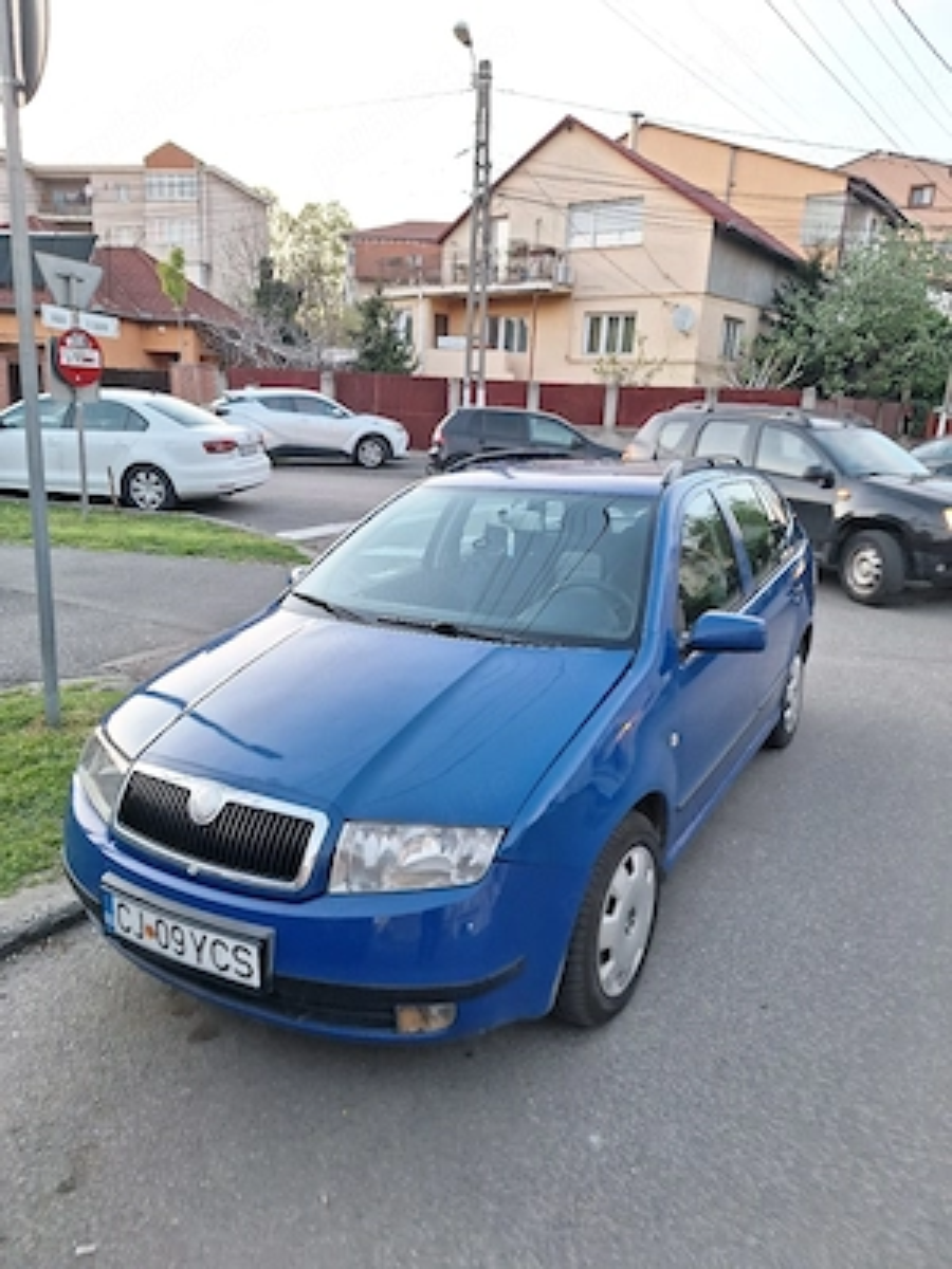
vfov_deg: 73.9
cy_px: 634
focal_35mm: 23
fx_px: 843
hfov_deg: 58.9
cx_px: 476
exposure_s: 1/50
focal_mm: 5.54
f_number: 1.8
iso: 80
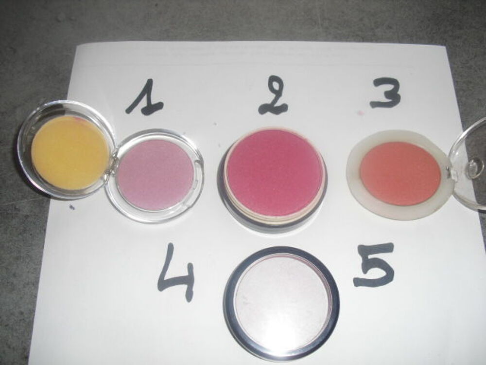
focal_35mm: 36
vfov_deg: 39.7
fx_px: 505
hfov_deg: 51.4
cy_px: 182
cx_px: 243
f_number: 3.1
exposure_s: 1/125
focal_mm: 6.3
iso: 100
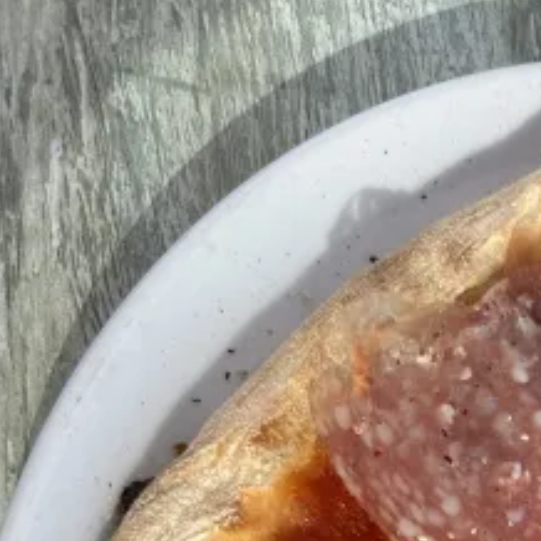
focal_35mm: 78
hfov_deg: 20.0
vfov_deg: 18.8
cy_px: 874
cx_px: 737
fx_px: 1379
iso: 80
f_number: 1.78
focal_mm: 6.86
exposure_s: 1/1880
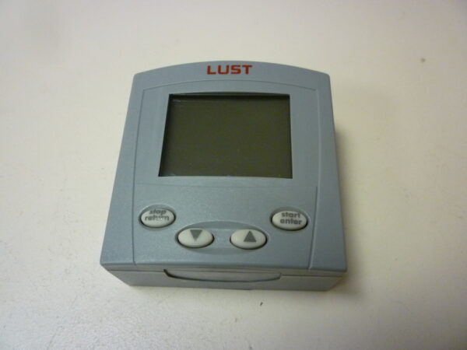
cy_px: 175
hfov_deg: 61.7
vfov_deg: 48.2
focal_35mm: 29
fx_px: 391
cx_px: 234
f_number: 3.3
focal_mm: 5.2
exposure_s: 1/25
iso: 400
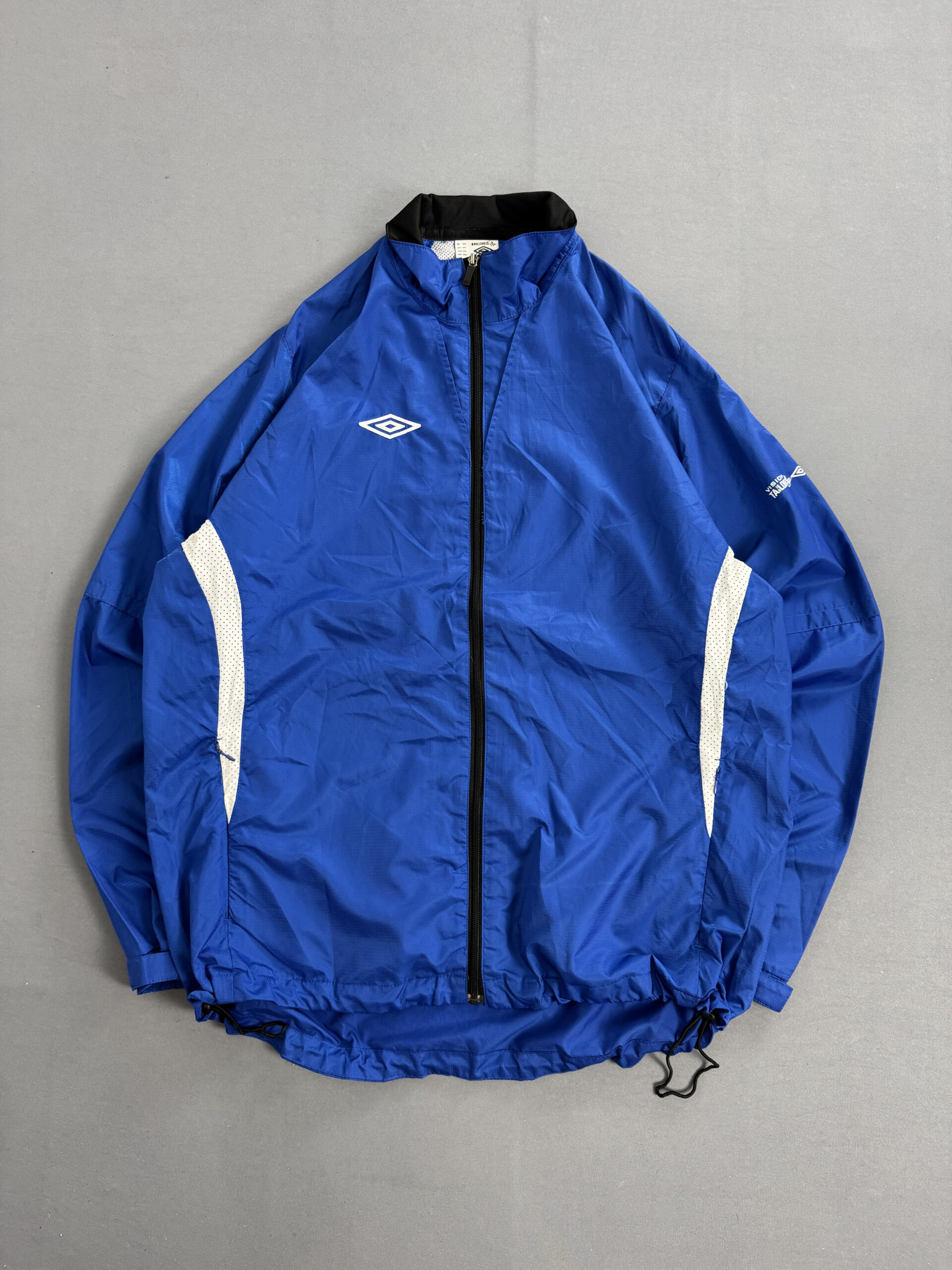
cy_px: 635
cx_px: 476
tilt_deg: -83.7
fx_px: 880
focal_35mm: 24
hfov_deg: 56.8
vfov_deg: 71.6
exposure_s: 1/60
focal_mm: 6.76
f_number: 1.78
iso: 250
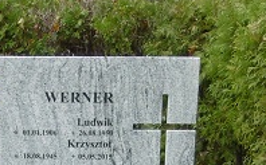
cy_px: 358
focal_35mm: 103
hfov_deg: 20.1
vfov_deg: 11.1
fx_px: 745
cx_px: 67
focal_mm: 4.3
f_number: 3.1
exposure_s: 1/200
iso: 100
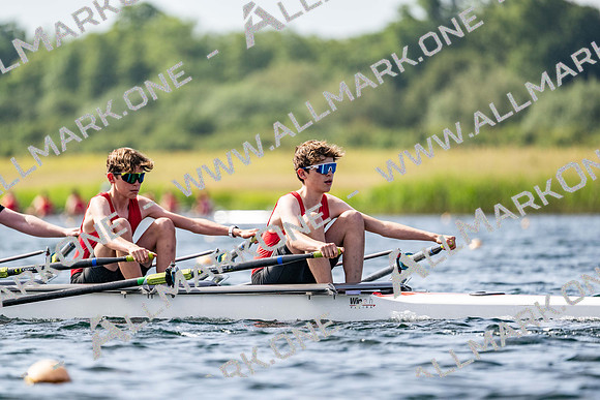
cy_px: 200
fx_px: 6668
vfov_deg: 3.4
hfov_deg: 5.2
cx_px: 300
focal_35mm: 400
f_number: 4.5
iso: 280
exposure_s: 1/2500
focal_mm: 400
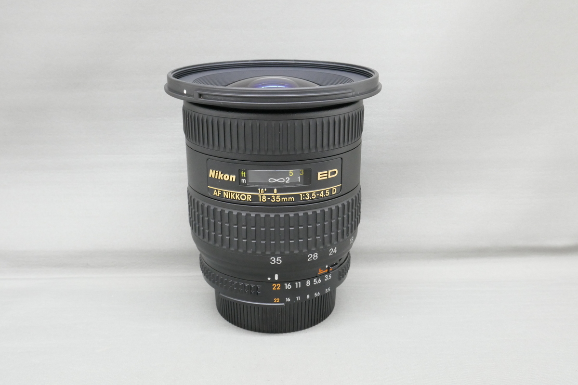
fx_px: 594
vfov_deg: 35.9
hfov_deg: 51.9
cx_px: 289
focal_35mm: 37
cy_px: 192
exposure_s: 1/10
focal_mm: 13.3
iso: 1600
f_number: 8
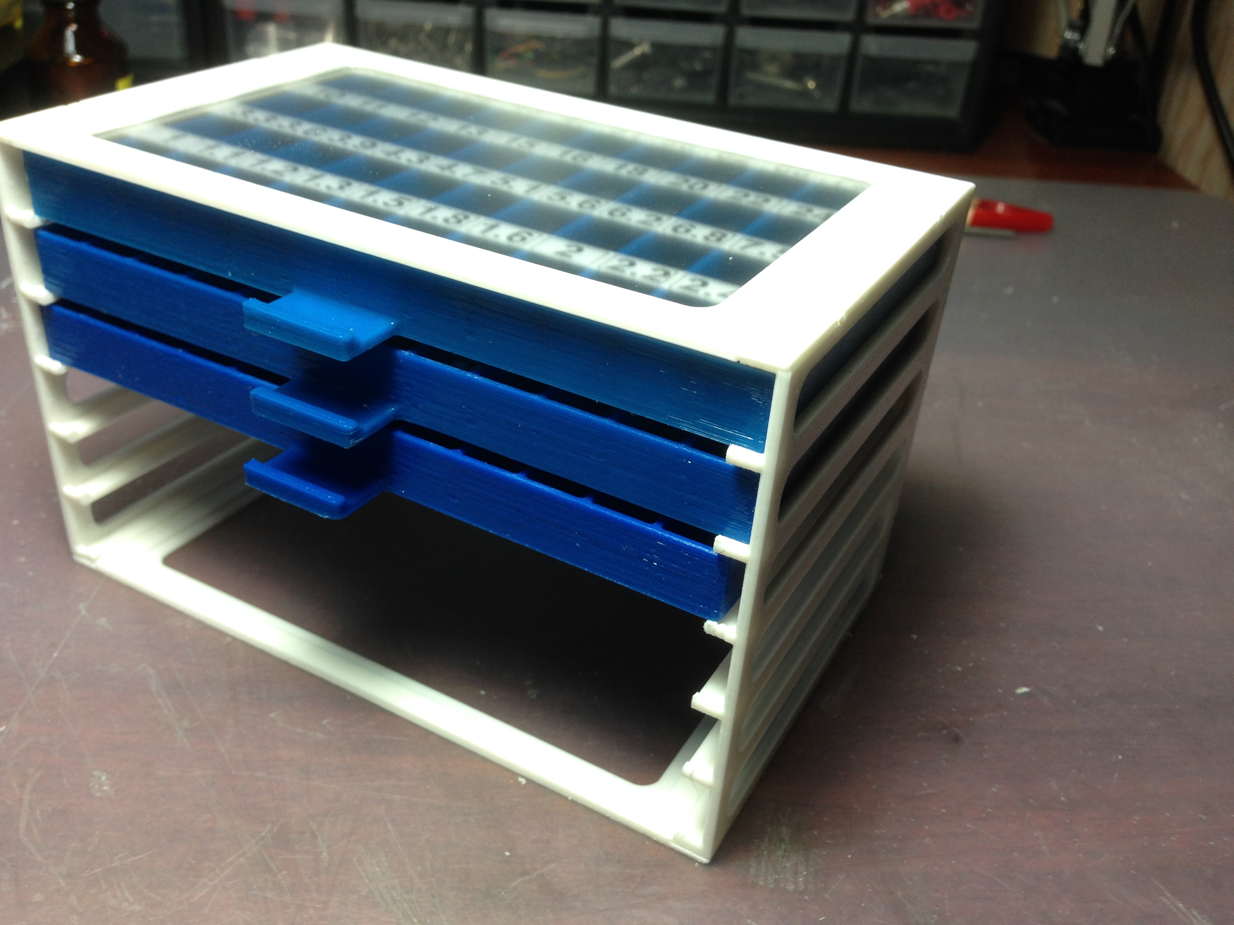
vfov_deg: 42.9
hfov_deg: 55.4
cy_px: 462
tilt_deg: -31.3
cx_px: 617
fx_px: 1176
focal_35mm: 33
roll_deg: -3.4
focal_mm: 4.12
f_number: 2.4
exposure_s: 1/30
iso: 50
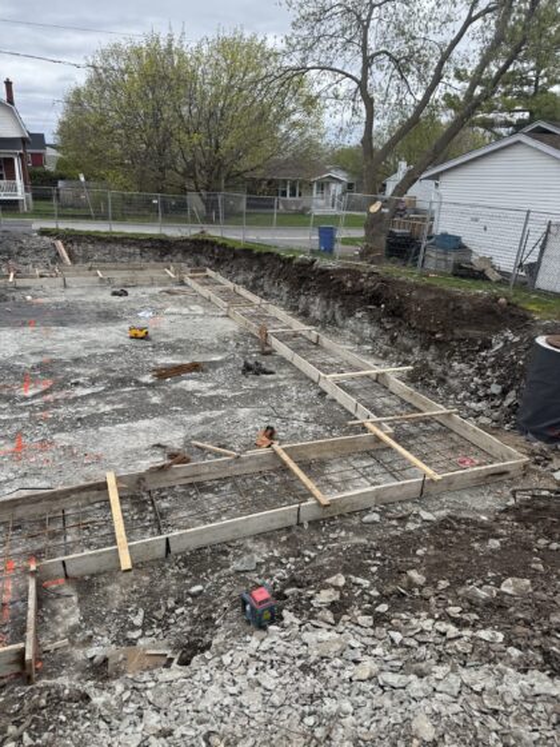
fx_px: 518
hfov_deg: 56.8
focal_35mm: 24
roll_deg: -1.3
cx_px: 280
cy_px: 374
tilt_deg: -20.4
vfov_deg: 71.6
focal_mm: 6.76
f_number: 1.78
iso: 80
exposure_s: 1/2331
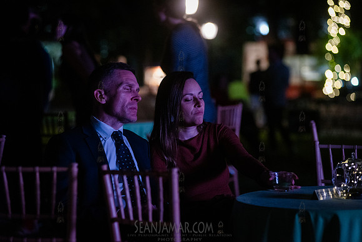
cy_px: 121
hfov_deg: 15.1
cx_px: 181
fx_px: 1365
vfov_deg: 10.1
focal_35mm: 136
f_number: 3.5
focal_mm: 135
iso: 8000
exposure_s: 1/200
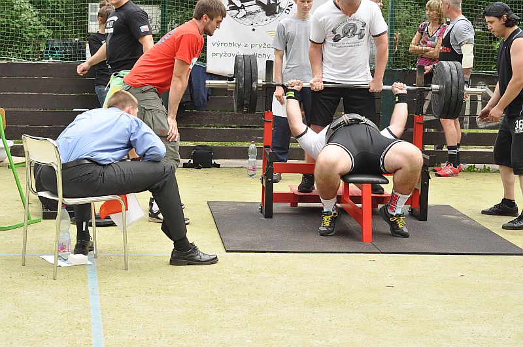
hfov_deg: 27.0
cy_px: 174
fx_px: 1088
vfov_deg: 18.1
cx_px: 262
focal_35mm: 75
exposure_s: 1/200
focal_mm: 50
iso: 400
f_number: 6.3
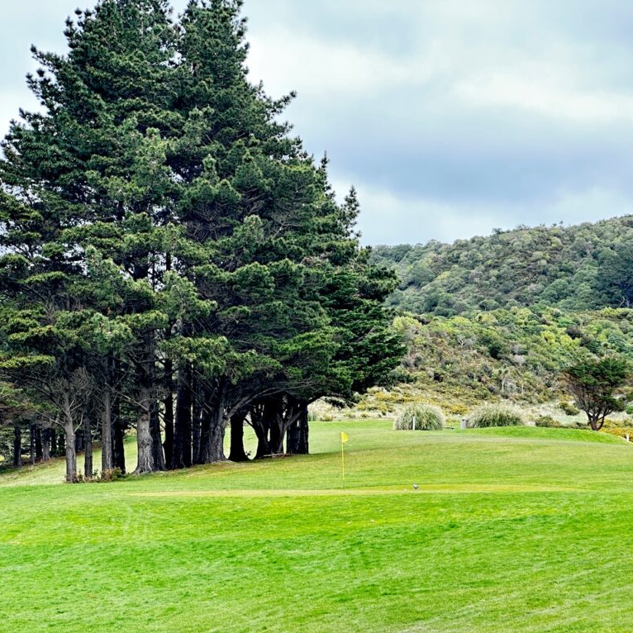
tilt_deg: +5.3
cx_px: 326
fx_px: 1883
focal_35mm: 91
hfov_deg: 19.1
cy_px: 316
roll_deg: -1.4
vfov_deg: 19.1
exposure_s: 1/99
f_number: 2.8
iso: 64
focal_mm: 9
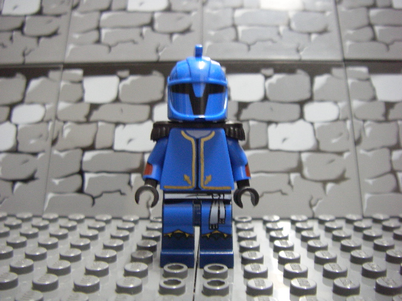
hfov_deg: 49.0
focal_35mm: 38
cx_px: 201
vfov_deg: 37.7
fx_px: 441
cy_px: 150
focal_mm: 6.3
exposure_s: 1/4
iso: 320
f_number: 3.3
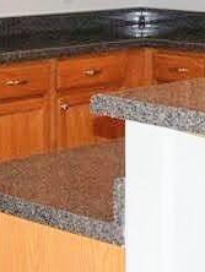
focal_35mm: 133
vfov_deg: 14.6
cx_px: 168
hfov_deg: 11.1
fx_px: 1048
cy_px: 7
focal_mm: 20
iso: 200
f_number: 3.8
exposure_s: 1/60
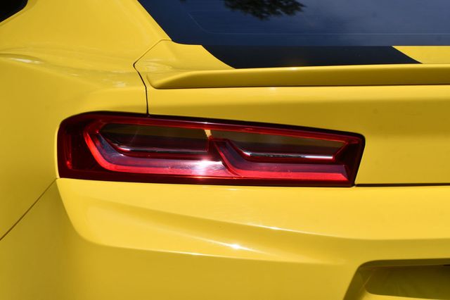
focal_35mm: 127
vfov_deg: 10.8
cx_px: 225
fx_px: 1587
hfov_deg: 16.1
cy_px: 150
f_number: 10
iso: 100
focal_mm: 85
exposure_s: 1/400
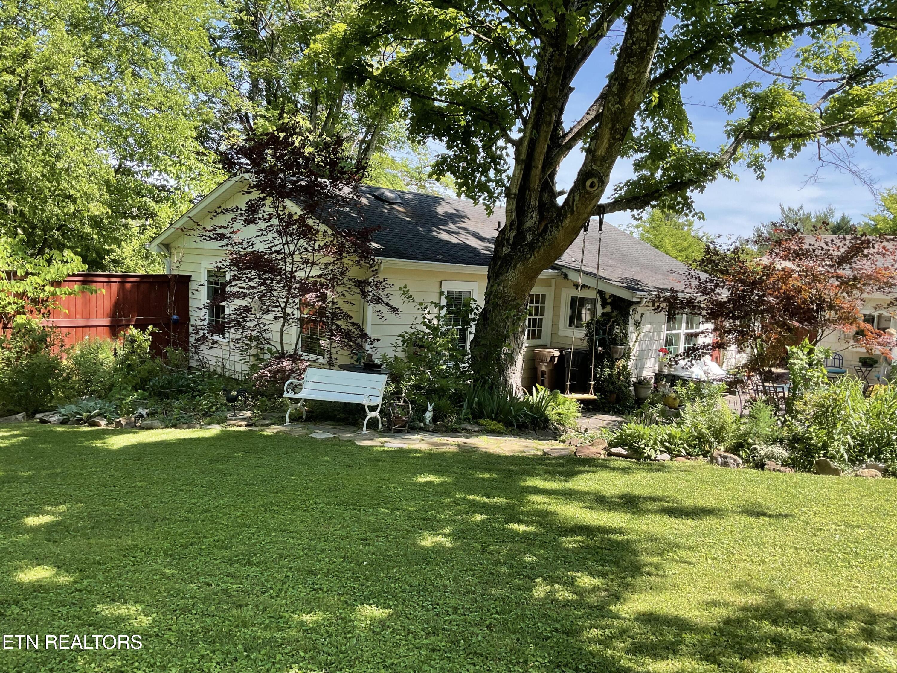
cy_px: 336
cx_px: 448
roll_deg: -4.0
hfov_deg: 61.7
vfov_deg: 48.2
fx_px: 751
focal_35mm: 29
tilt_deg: -6.6
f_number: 1.8
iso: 16
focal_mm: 3
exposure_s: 1/378
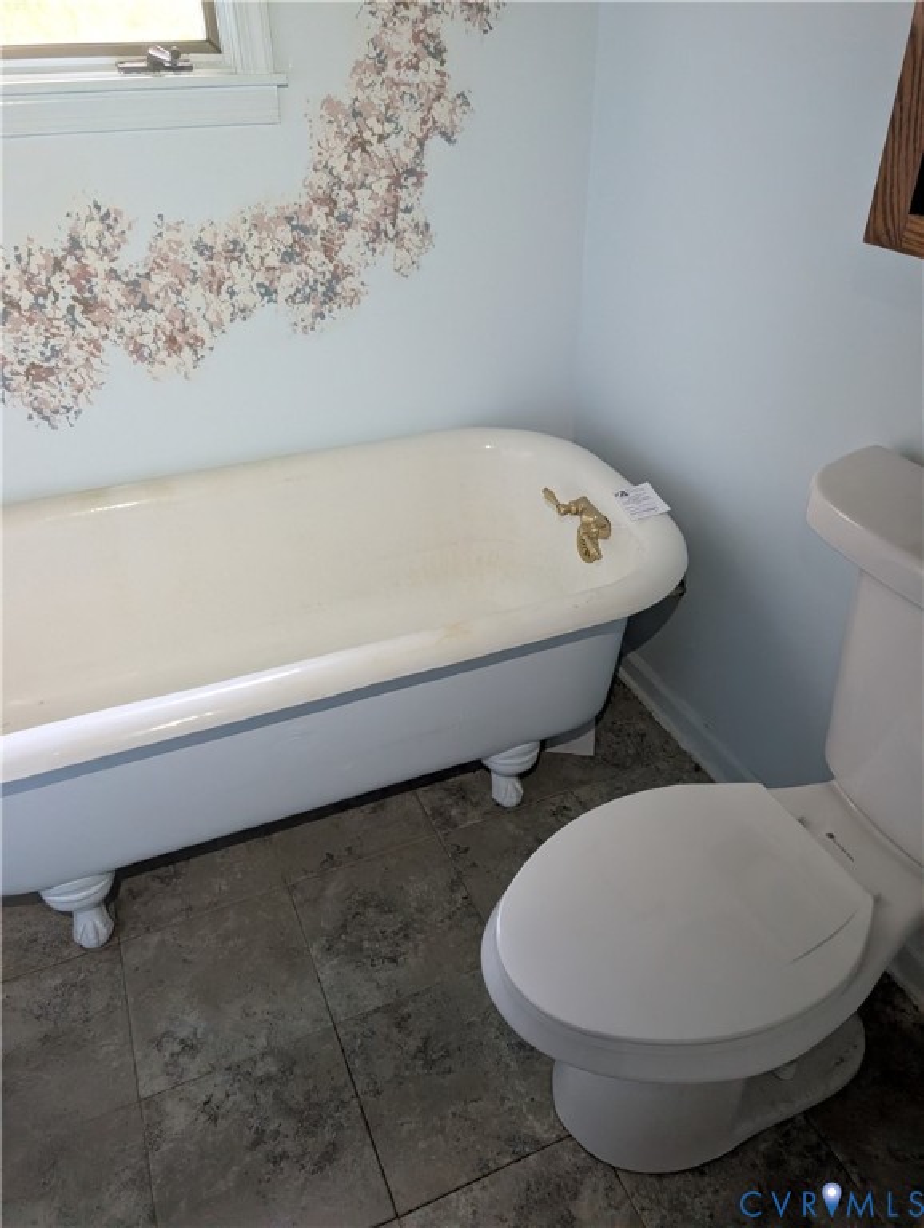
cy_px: 614
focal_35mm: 24
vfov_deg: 71.5
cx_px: 462
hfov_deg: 56.9
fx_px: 852
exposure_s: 1/151
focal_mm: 6.9
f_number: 1.68
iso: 2582
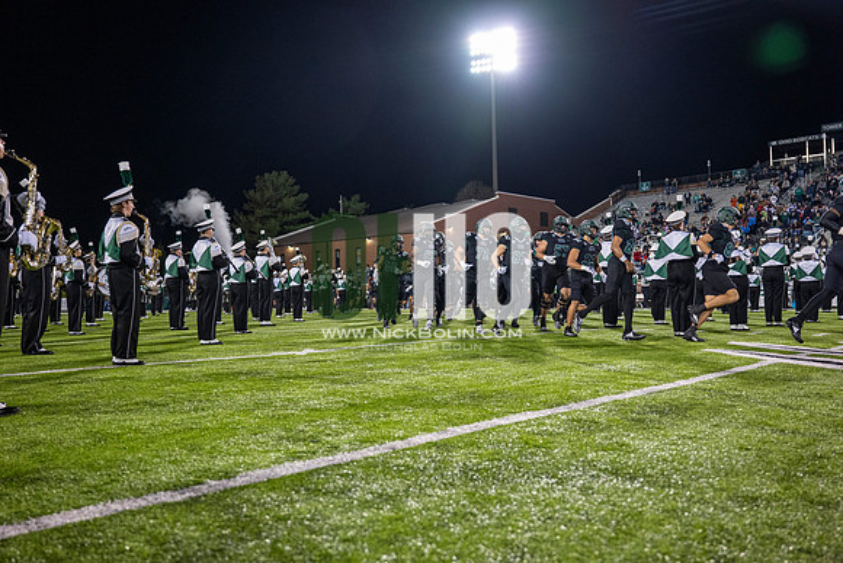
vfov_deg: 42.3
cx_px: 422
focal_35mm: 31
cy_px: 282
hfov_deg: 60.3
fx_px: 726
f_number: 3.2
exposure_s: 1/500
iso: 1250
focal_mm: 31
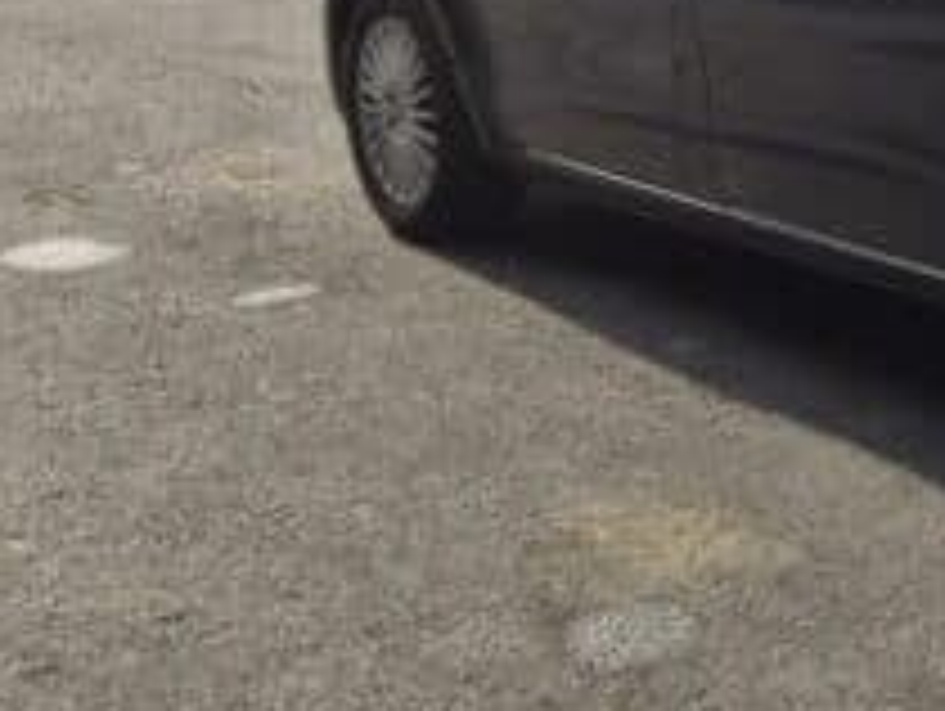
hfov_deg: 19.8
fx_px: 2296
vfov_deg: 17.1
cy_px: -32
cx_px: 1462
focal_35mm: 84
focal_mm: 5.4
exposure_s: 1/2568
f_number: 1.8
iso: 25
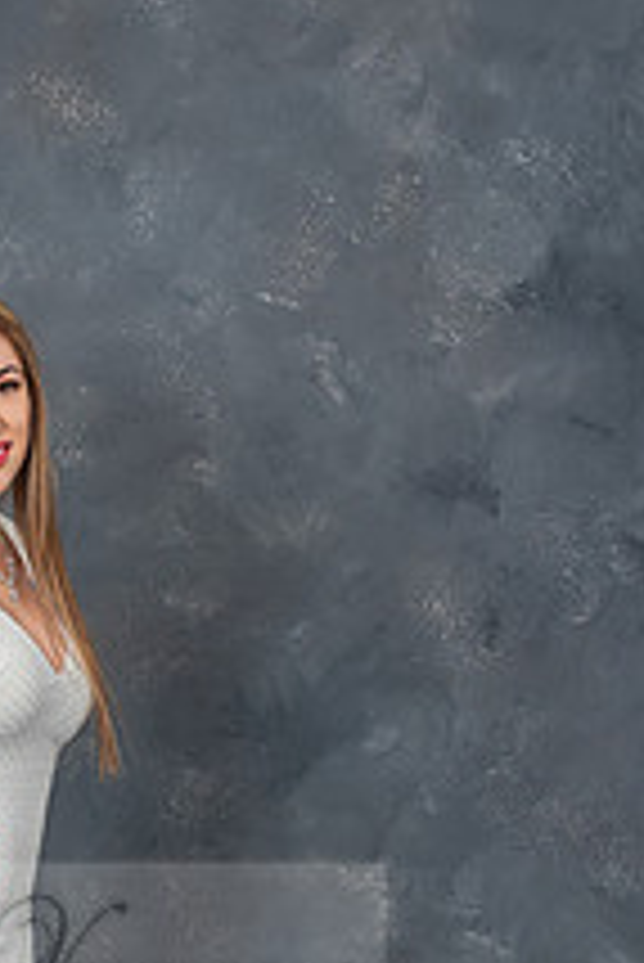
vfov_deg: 17.8
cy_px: 842
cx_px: -32
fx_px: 3027
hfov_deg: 12.0
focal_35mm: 113
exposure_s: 1/160
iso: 200
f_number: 5.6
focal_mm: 29
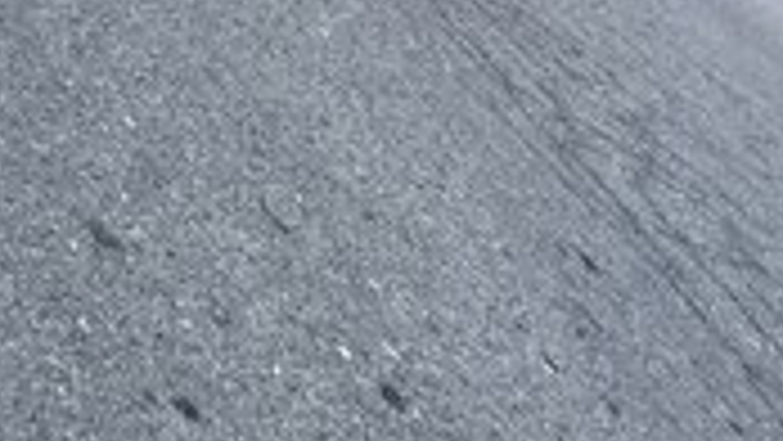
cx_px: 230
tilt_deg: -1.0
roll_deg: -34.6
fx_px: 1807
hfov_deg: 24.3
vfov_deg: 12.6
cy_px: -360
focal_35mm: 87
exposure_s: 1/113
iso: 20
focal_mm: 3.99
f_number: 1.8
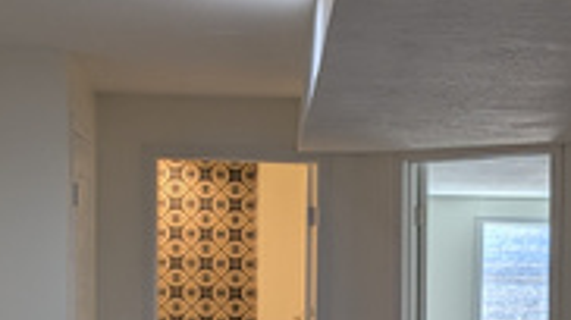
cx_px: 364
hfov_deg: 23.1
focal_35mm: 92
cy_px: 398
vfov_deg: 12.8
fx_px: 1392
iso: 31
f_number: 1.68
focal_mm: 6.9
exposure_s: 1/311
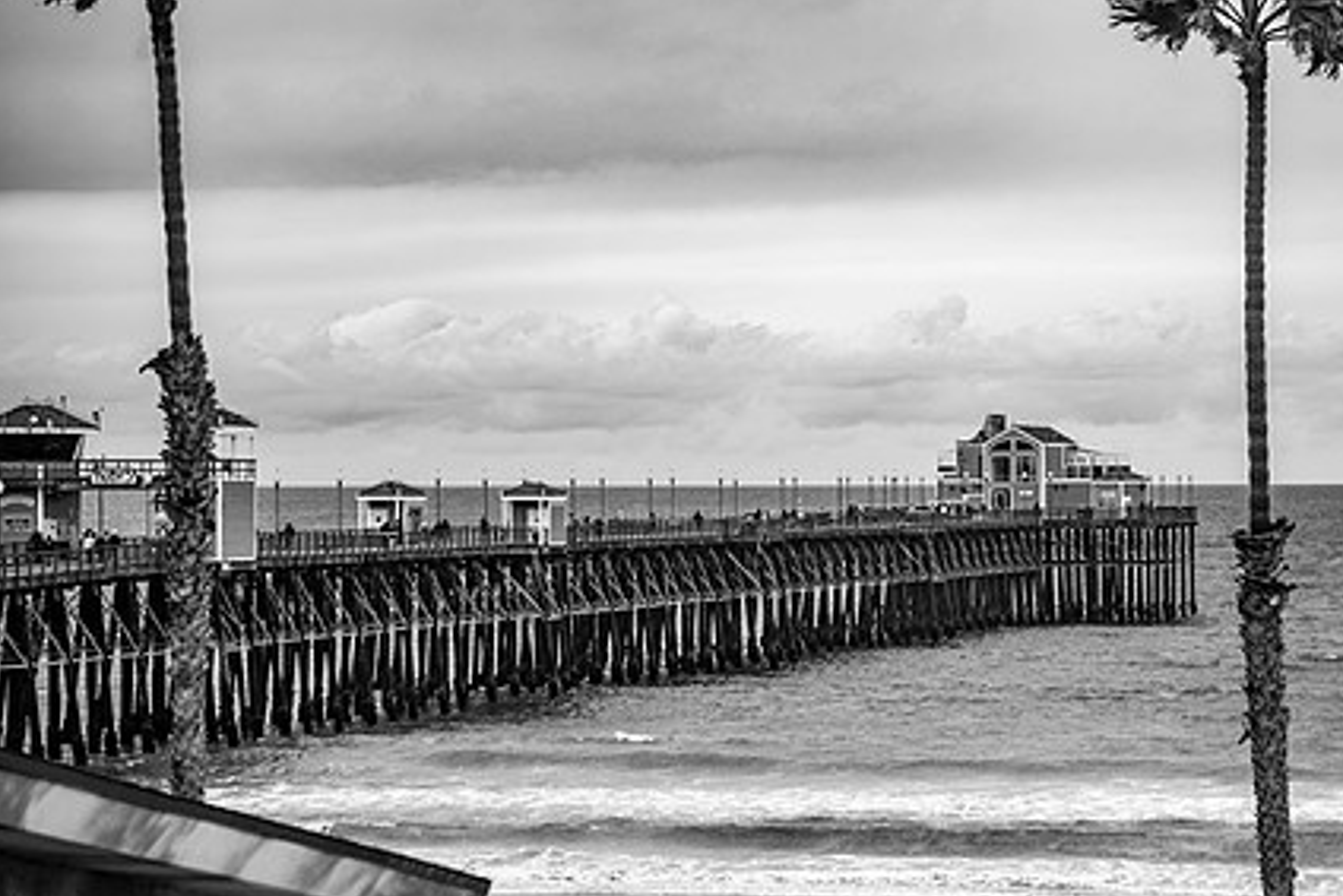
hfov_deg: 12.5
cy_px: 492
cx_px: 868
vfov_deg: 8.4
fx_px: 6120
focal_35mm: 164
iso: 400
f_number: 4
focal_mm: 120
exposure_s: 1/1250
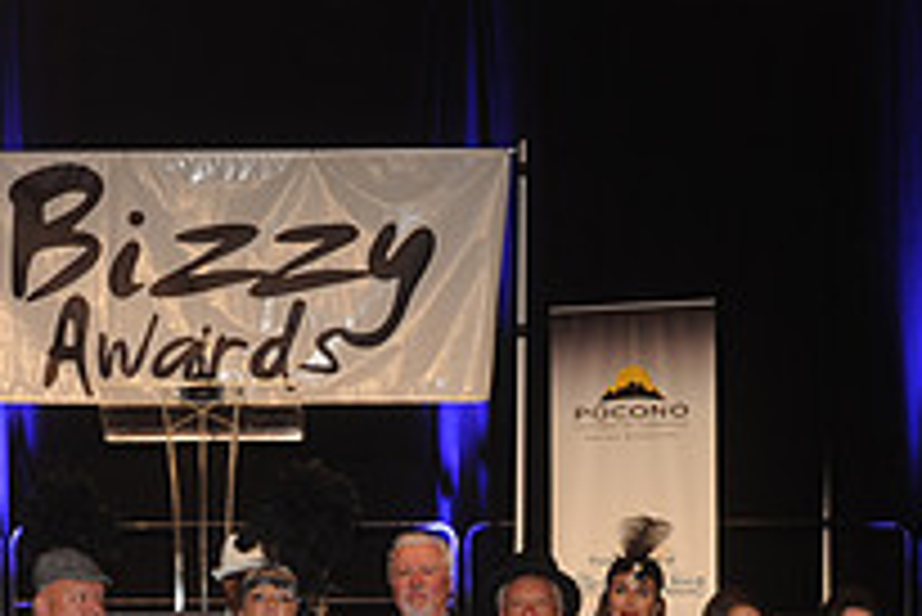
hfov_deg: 20.5
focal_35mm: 99
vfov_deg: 13.4
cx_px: 252
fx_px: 2537
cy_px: 751
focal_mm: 35
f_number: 6.3
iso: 400
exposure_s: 1/40
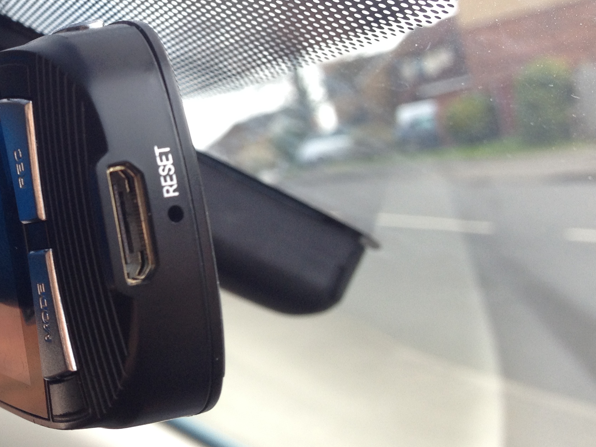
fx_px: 1171
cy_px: 120
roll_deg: +10.4
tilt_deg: +5.2
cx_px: 59
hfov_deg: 27.5
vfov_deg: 21.5
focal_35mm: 68
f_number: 2.4
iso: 50
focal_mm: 4.28
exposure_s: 1/192
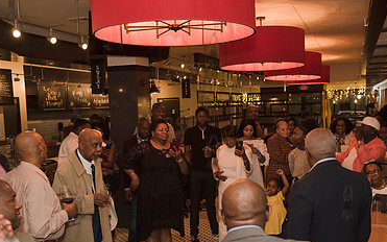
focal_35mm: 43
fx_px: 454
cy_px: 151
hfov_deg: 46.1
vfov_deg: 29.8
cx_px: 213
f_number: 3.5
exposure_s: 1/400
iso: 1250
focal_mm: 27
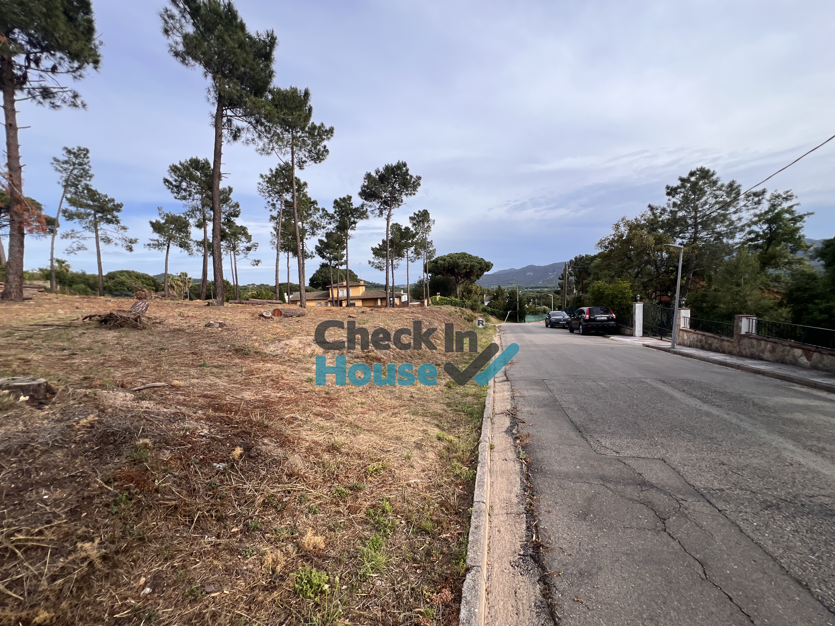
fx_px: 314
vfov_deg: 89.9
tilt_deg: -5.5
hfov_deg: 106.2
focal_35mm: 13
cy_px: 313
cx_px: 418
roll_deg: +3.5
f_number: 1.8
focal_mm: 1.57
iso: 32
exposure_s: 1/960
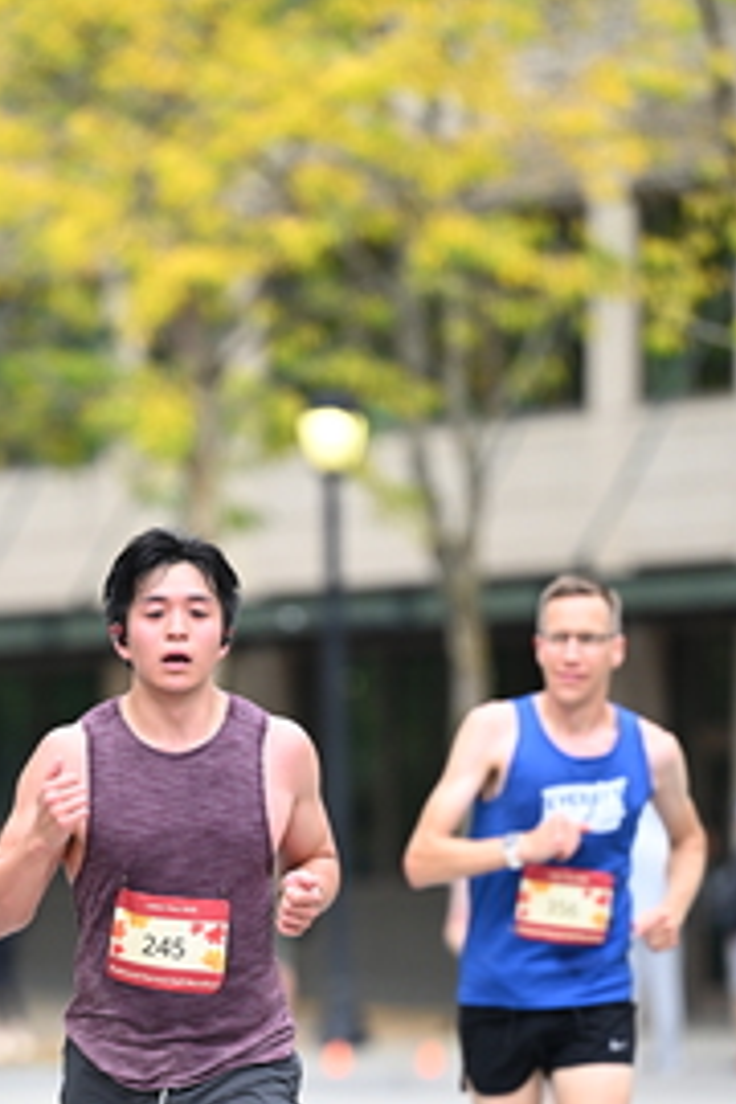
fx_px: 10947
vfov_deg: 5.8
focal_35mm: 357
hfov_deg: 3.9
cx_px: 235
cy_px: 859
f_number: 2.8
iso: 800
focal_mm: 175
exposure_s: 1/1600
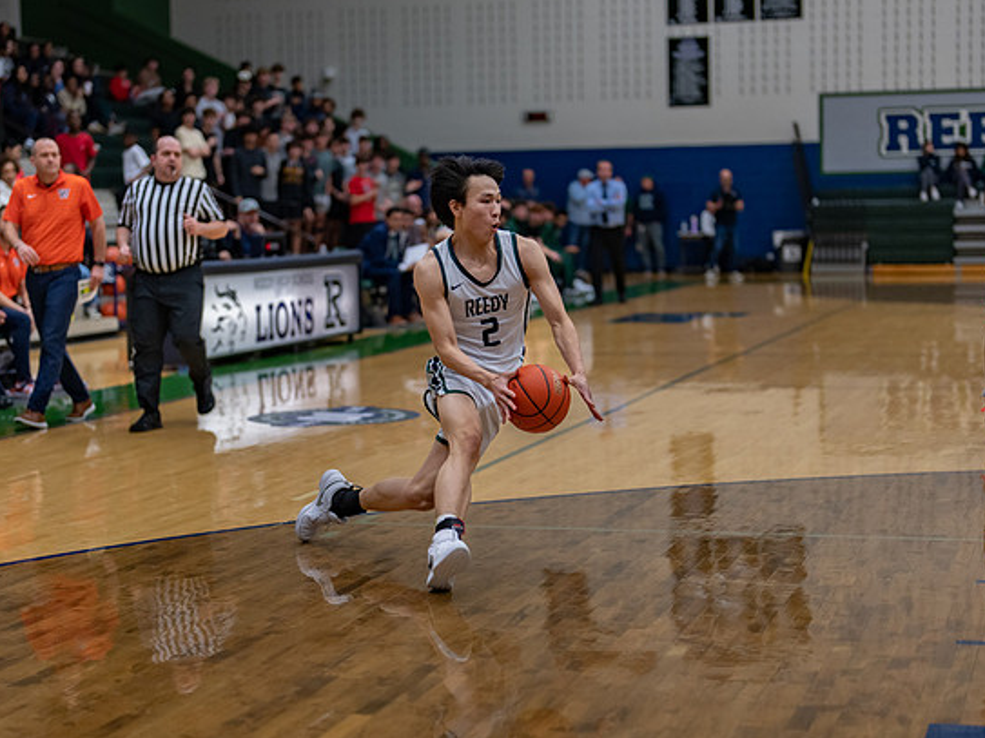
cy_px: 405
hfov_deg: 26.3
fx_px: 2105
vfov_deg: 19.9
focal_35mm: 74
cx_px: 490
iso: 500
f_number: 1.2
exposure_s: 1/1000
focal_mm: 50
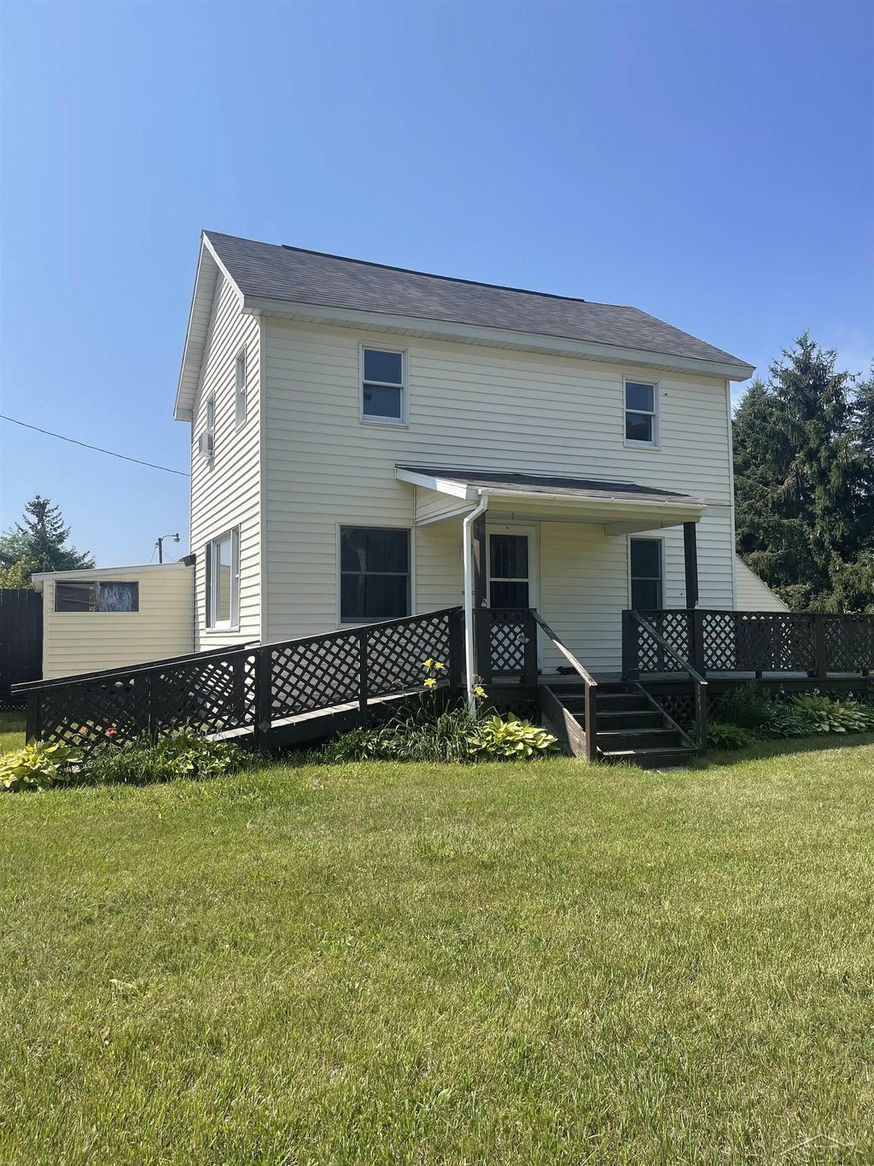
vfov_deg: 69.4
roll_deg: +0.7
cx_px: 437
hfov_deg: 54.9
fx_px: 841
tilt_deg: +3.9
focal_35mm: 25
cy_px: 583
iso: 32
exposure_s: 1/3165
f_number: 1.6
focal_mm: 5.1
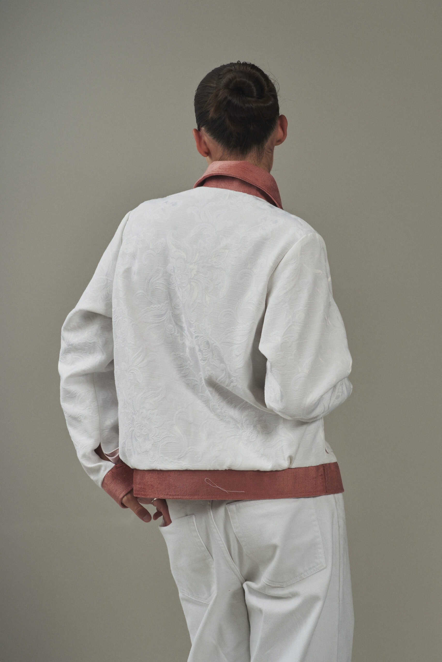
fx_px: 1932
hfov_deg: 13.1
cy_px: 331
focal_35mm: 105
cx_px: 221
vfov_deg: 19.4
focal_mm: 105
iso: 200
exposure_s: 1/160
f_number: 11
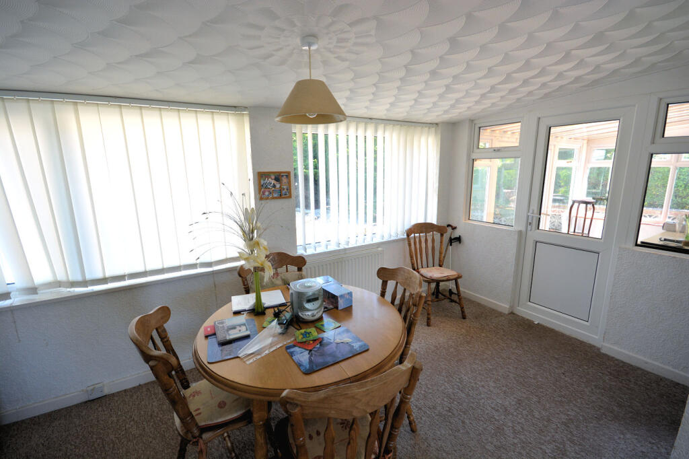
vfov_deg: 77.3
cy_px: 230
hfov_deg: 100.4
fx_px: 287
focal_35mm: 15
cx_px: 344
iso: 400
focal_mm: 10
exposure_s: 1/80
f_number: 8
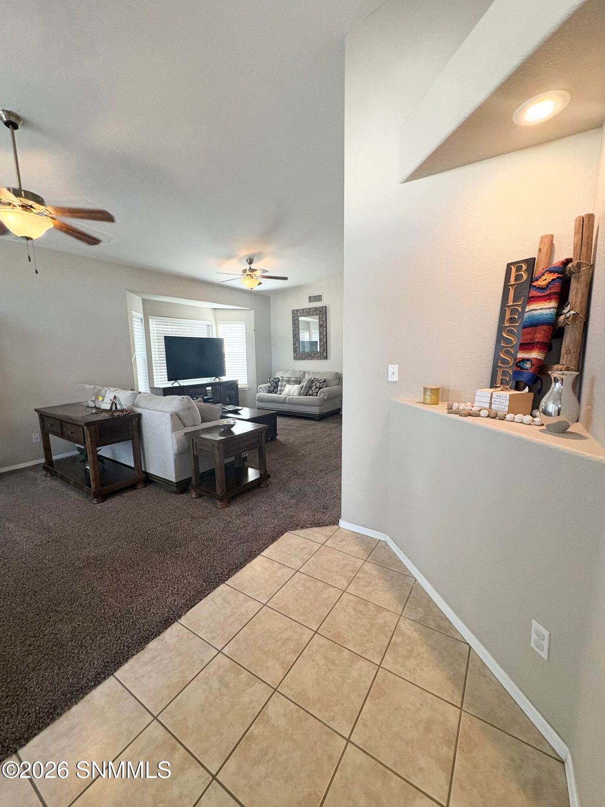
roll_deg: -0.1
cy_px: 404
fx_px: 326
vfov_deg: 102.1
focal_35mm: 14
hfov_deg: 85.7
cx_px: 302
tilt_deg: -9.1
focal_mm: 2.22
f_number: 2.2
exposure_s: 1/120
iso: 320
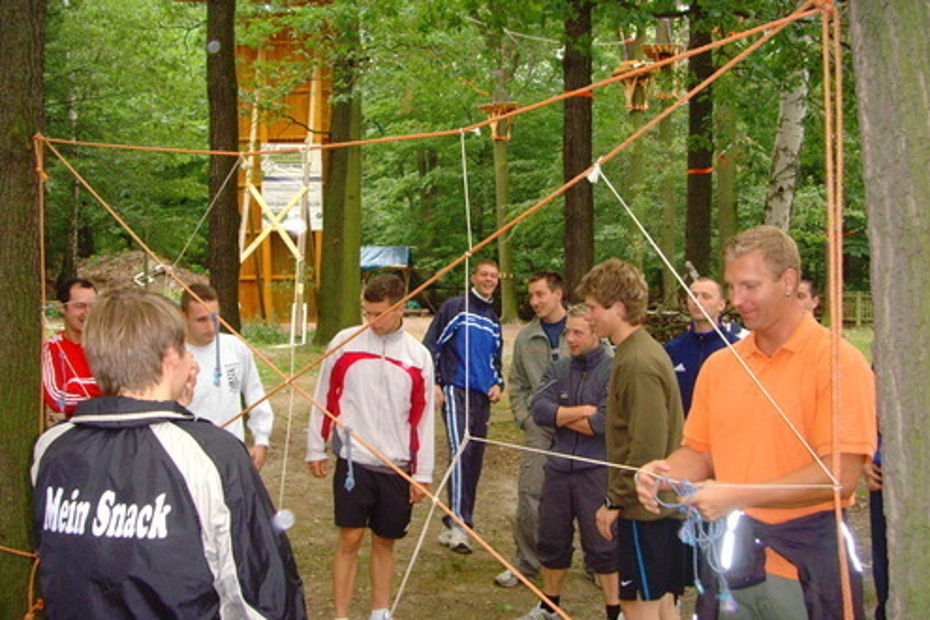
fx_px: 1059
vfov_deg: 32.6
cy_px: 317
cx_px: 466
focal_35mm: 41
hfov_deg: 47.4
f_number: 3.5
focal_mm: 6.6
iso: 320
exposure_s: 1/45
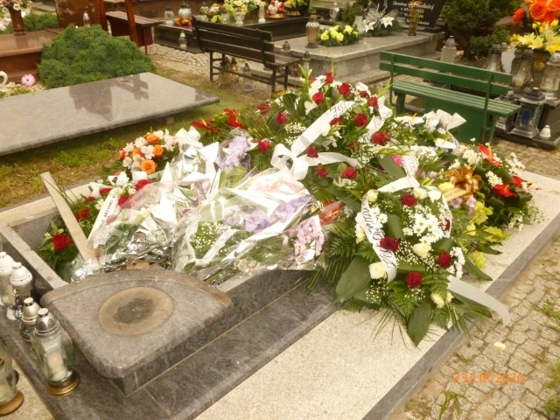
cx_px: 280
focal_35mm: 28
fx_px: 453
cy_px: 210
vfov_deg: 49.7
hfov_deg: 63.4
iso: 200
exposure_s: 1/640
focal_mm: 5
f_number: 3.3
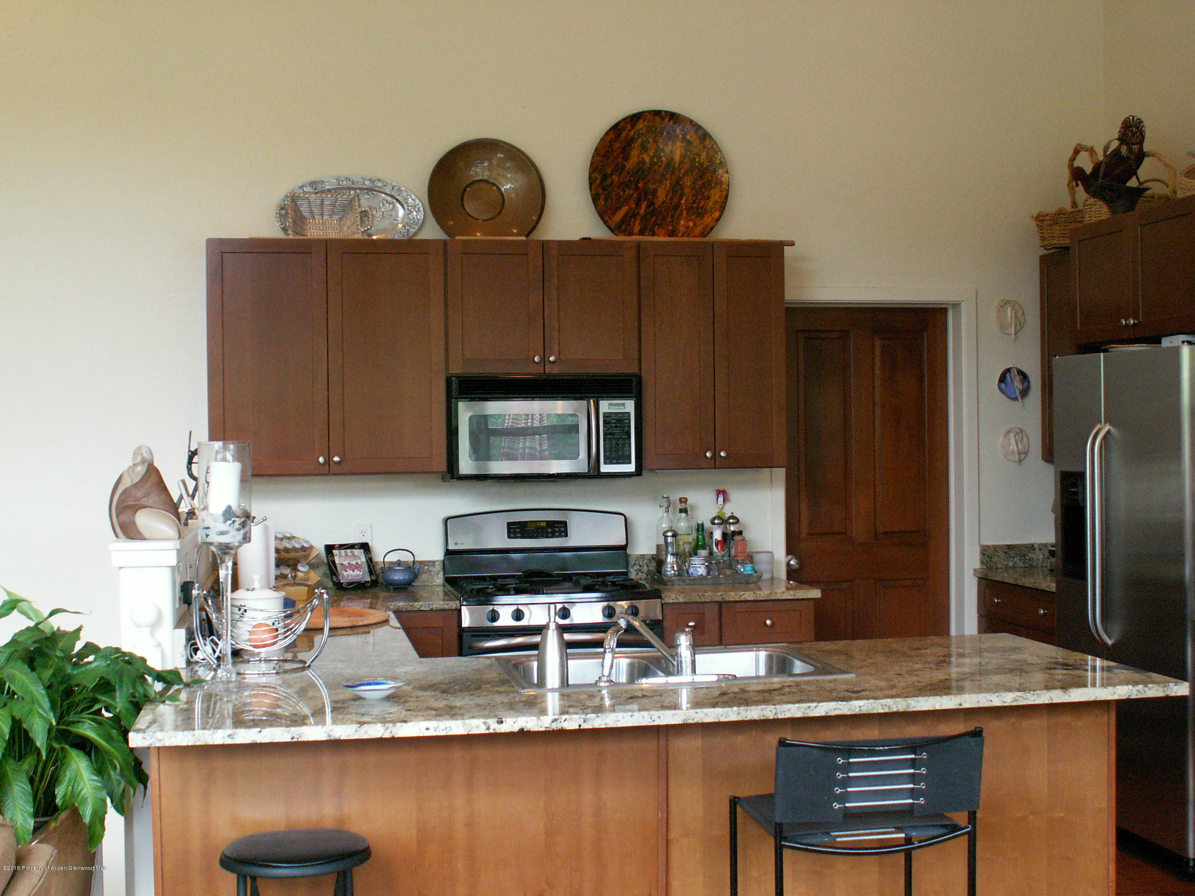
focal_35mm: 44
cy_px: 448
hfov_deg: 42.9
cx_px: 598
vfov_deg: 32.9
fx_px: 1519
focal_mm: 7.23
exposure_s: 1/20
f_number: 2.8
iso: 160
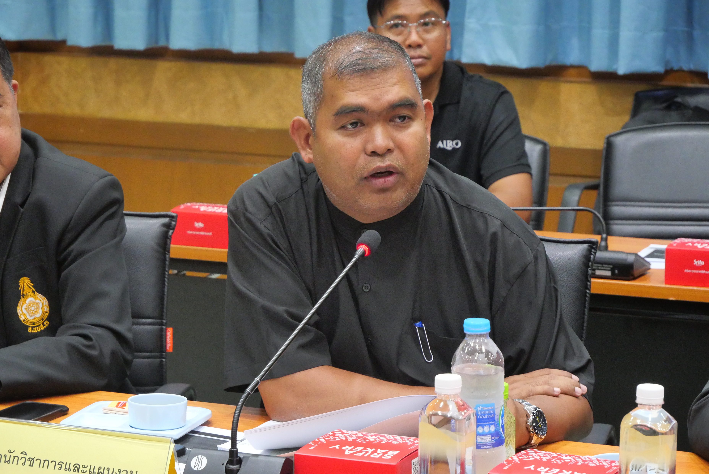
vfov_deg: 11.1
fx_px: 2444
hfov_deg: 16.5
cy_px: 237
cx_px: 354
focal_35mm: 124
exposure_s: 1/50
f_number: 5.6
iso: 3200
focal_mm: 60
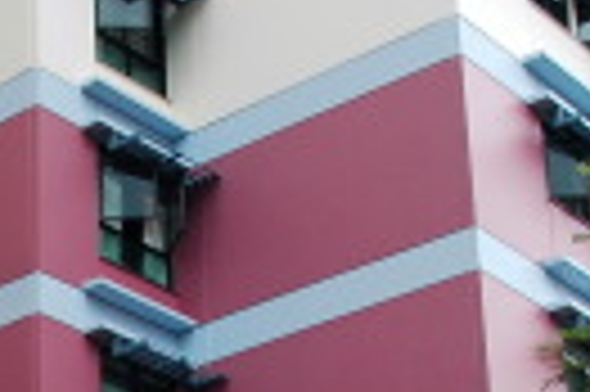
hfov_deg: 17.7
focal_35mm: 113
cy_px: 624
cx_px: 0
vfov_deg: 11.5
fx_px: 1850
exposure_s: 1/400
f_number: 5
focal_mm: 18
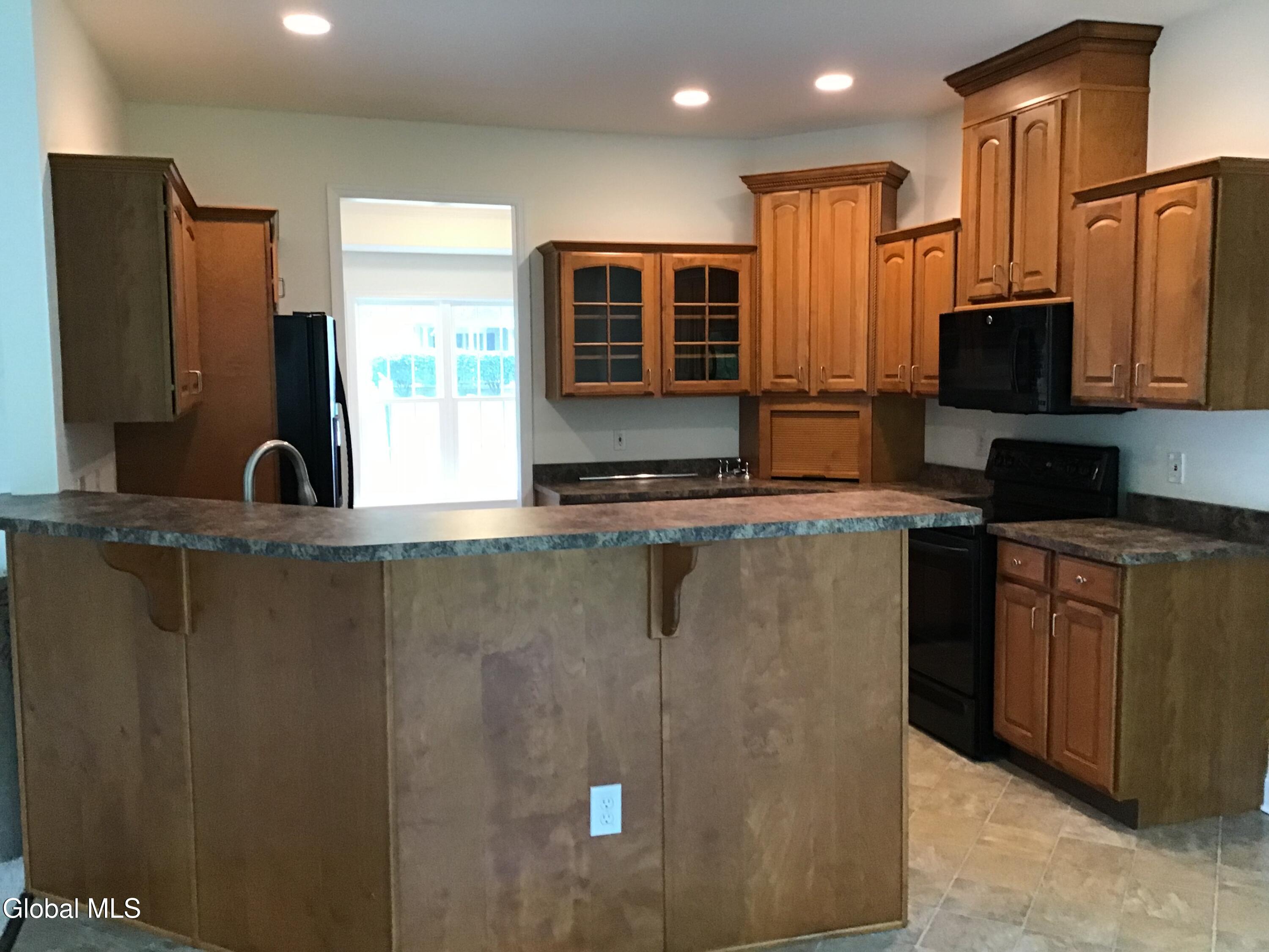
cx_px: 634
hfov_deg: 58.4
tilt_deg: -5.1
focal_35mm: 31
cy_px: 476
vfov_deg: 45.4
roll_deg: -0.2
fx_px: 1136
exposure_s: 1/30
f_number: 2.4
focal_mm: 3.3
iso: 160
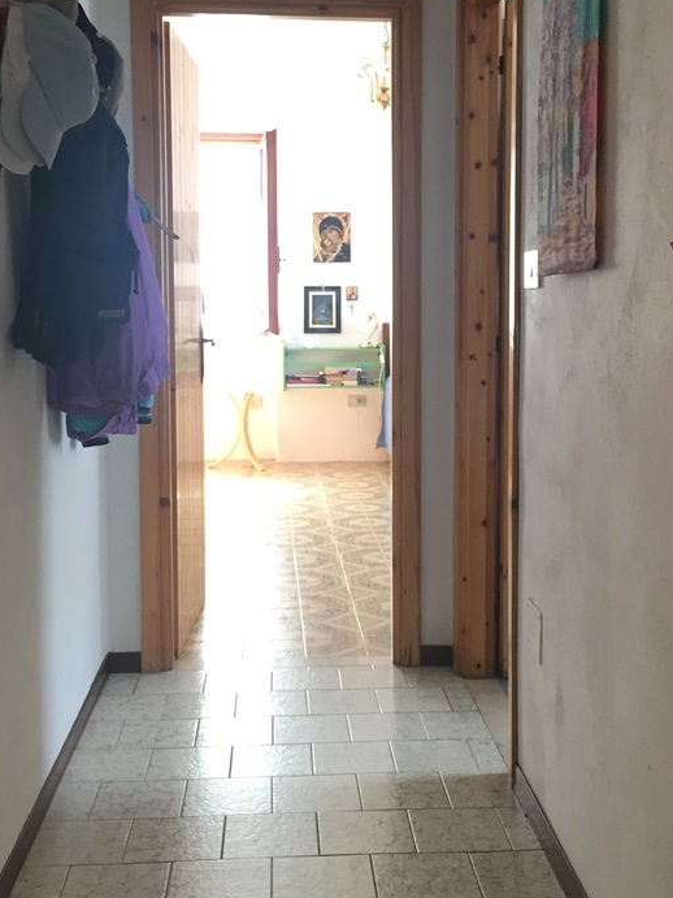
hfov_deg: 33.6
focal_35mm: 43
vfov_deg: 43.7
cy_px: 379
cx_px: 356
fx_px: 1115
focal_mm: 4.15
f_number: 2.2
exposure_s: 1/33
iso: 64
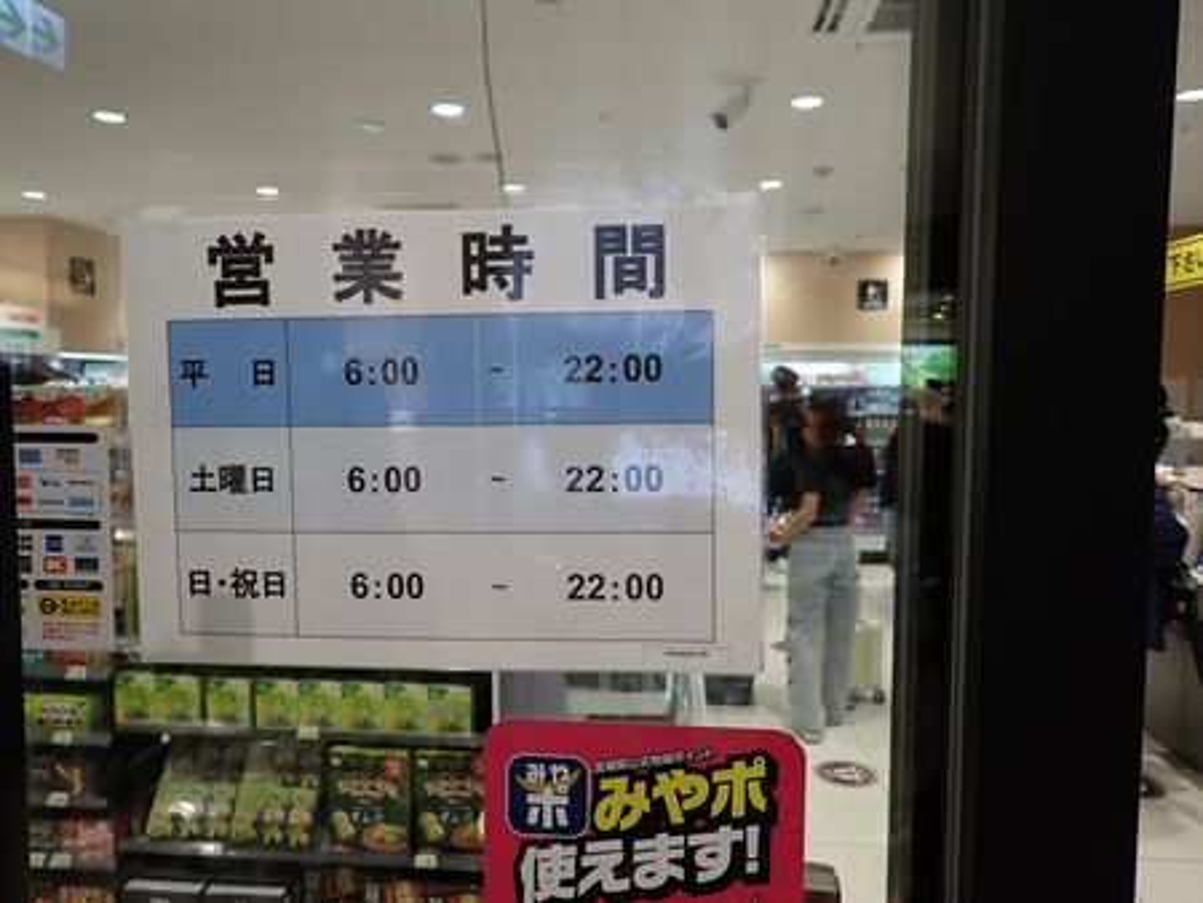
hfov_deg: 69.4
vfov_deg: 54.9
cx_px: 602
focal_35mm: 25
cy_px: 452
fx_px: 869
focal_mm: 4.5
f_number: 2
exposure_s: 1/60
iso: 125
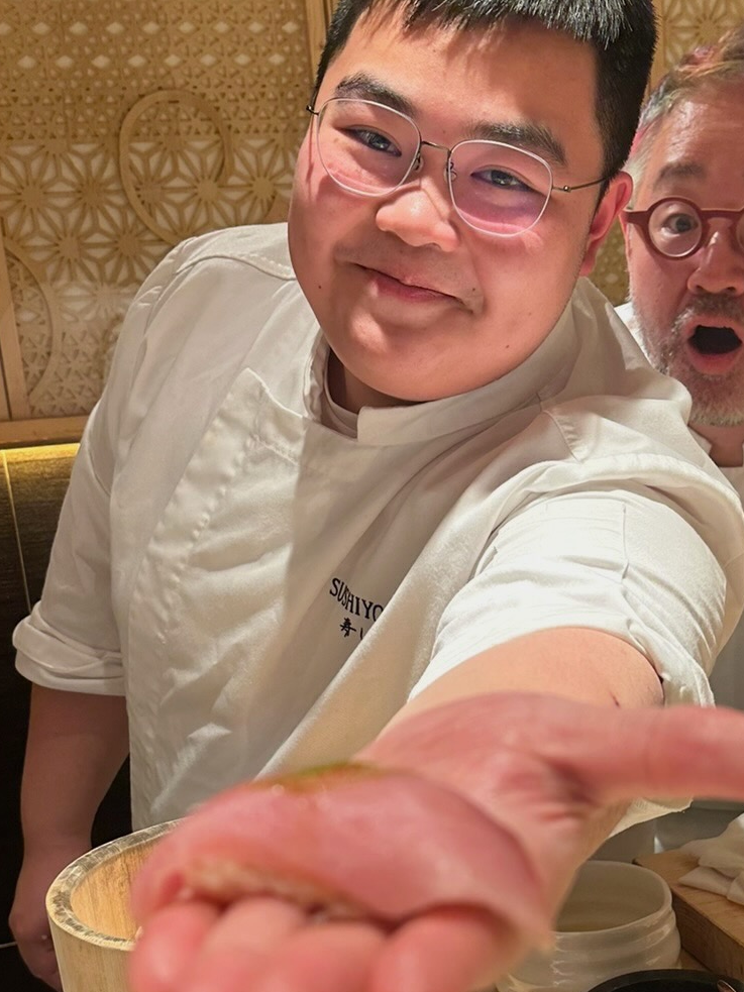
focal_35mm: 50
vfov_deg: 37.7
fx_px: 1433
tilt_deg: -14.7
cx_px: 540
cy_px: 676
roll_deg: +3.1
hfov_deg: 28.7
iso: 160
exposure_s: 1/100
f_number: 1.78
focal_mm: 6.86
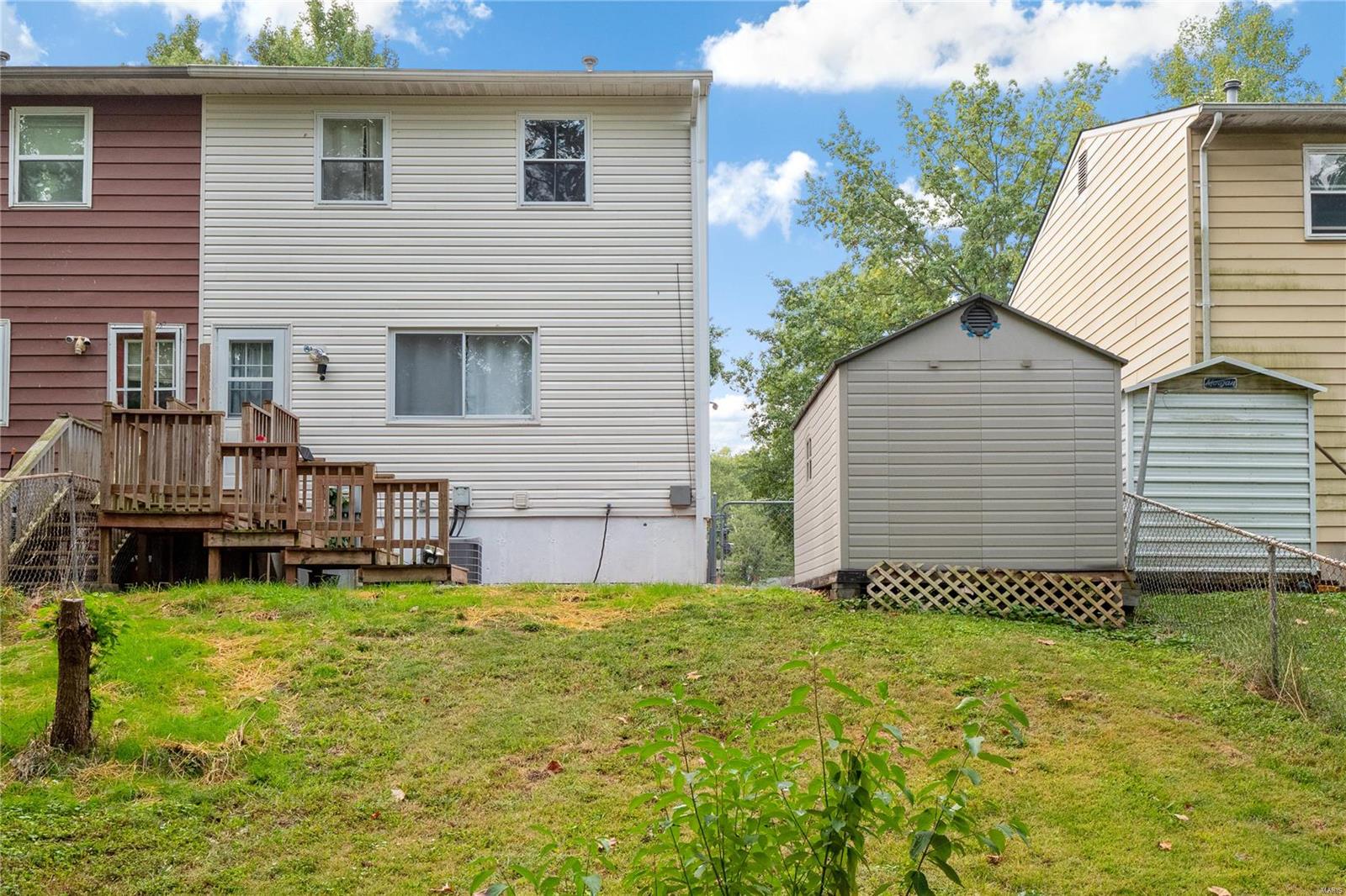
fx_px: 1346
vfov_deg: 36.9
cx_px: 673
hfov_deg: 53.1
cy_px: 448
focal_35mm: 36
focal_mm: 18
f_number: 8
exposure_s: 1/160
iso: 400
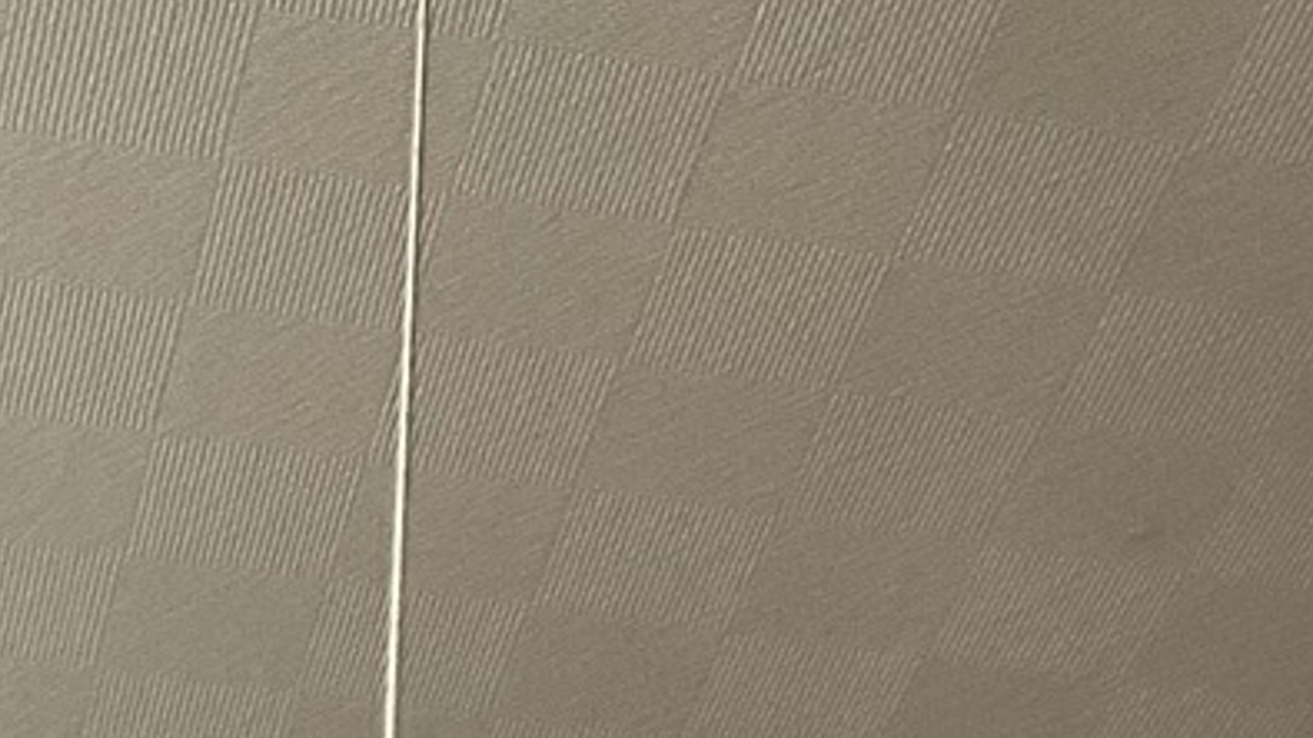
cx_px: 565
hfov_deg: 22.2
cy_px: -472
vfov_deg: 11.9
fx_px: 3342
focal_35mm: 96
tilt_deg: +49.1
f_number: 1.8
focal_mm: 3
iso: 200
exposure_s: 1/50
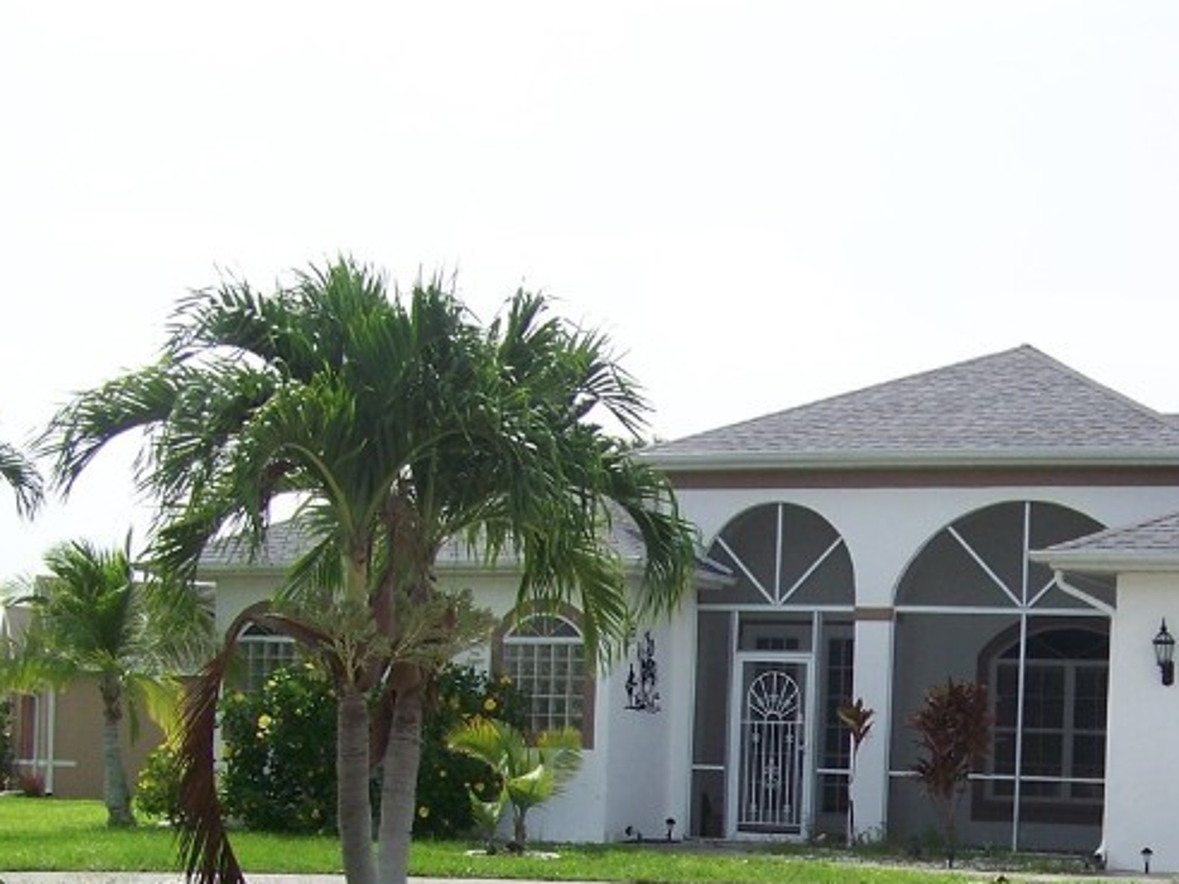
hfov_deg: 25.5
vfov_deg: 19.1
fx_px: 2554
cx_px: 975
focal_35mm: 75
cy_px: 879
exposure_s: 1/800
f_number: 2.8
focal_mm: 5.85
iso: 64
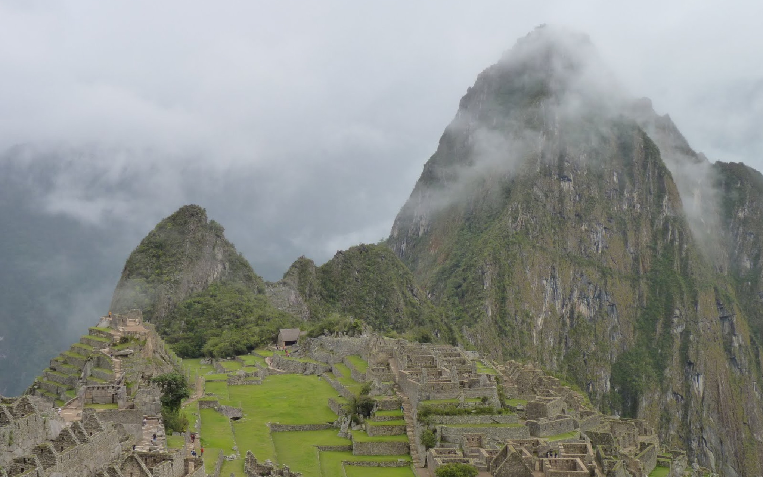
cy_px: 234
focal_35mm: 51
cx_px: 382
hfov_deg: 39.6
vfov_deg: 25.3
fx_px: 1061
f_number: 3.2
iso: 125
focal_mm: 8.5
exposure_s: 1/125
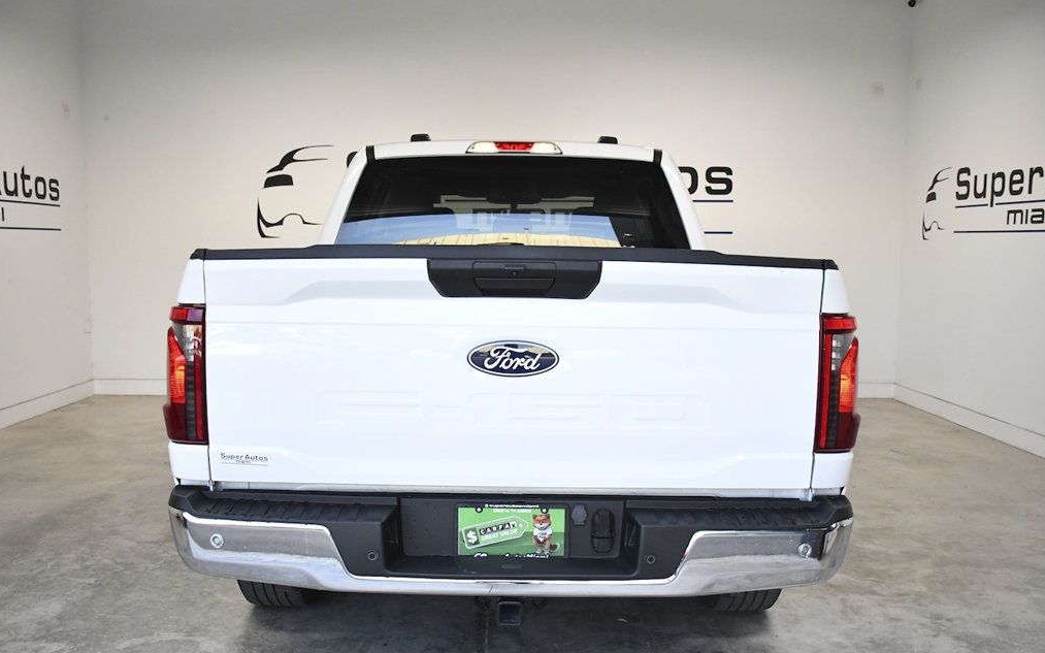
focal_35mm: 34
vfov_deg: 37.3
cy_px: 337
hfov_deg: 56.7
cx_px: 523
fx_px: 968
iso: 2500
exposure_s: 1/1600
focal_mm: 22
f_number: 3.5
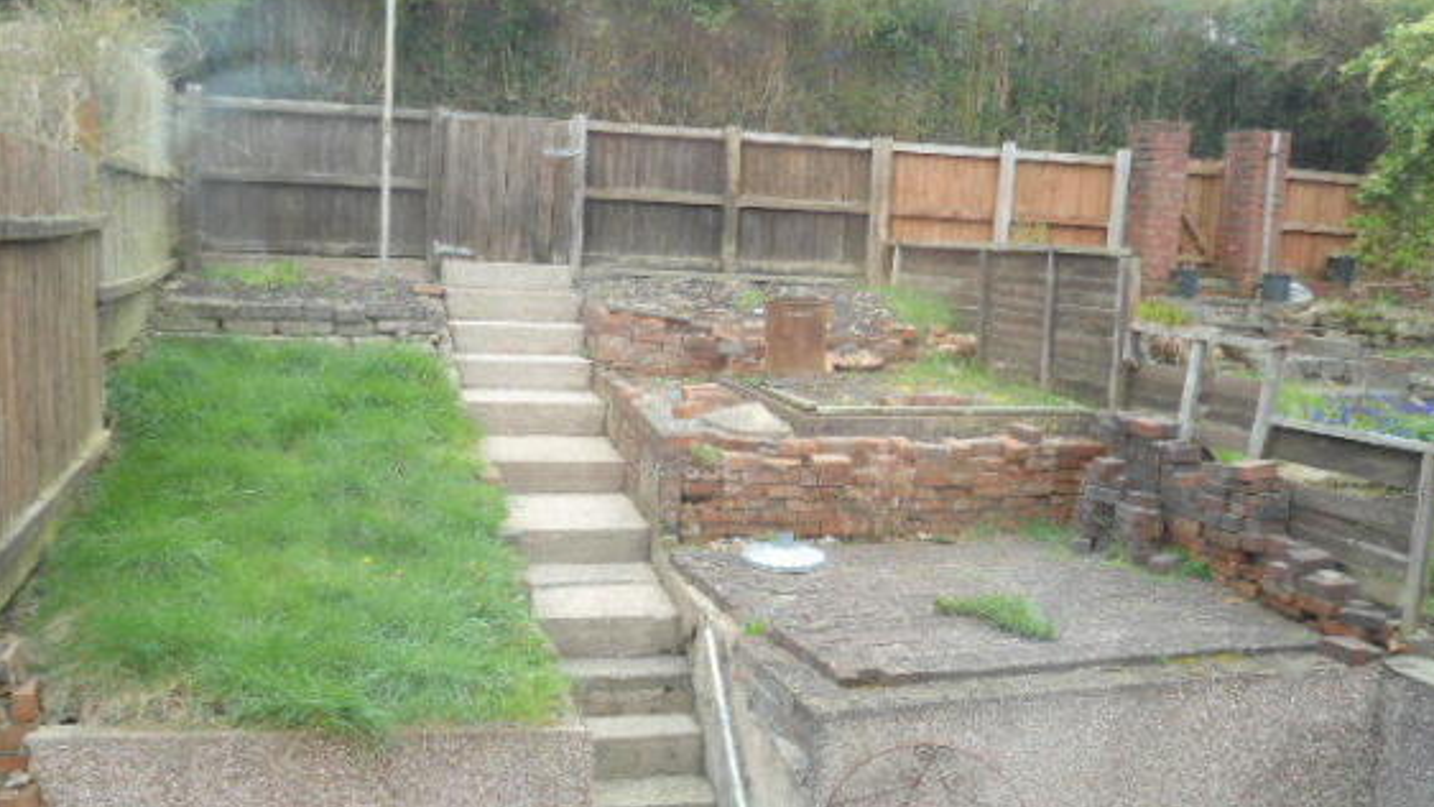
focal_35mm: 35
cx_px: 700
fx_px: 1331
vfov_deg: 33.7
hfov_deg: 56.6
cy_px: 425
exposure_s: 1/160
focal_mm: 5.6
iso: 80
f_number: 3
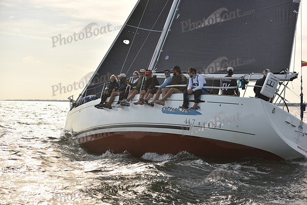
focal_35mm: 78
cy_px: 102
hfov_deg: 26.0
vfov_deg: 17.5
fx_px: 665
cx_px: 154
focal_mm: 78
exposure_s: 1/500
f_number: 4.5
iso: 250
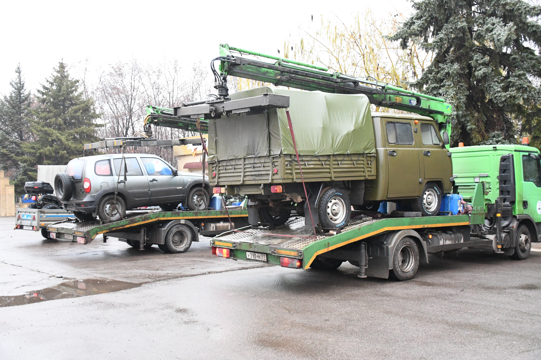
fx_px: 541
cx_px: 270
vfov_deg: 36.9
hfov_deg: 53.1
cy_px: 180
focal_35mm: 36
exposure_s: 1/160
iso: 5000
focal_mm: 24
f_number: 3.8
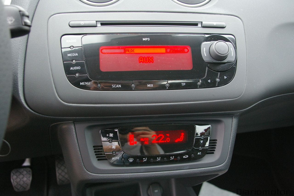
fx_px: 257
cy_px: 98
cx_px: 147
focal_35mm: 32
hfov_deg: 59.5
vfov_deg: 41.6
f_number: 4.5
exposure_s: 1/30
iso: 800
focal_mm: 21
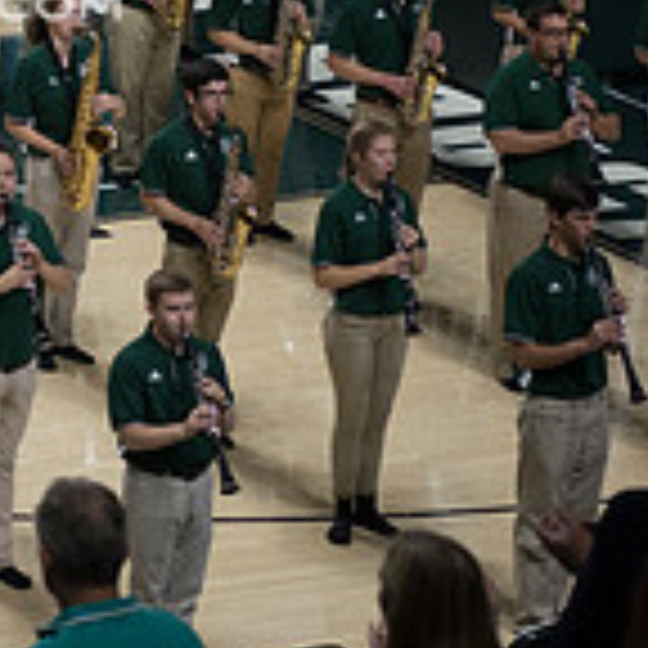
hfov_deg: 7.3
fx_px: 5062
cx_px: -189
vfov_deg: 7.3
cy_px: -155
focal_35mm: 239
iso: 2000
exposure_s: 1/1000
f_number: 2.8
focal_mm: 70
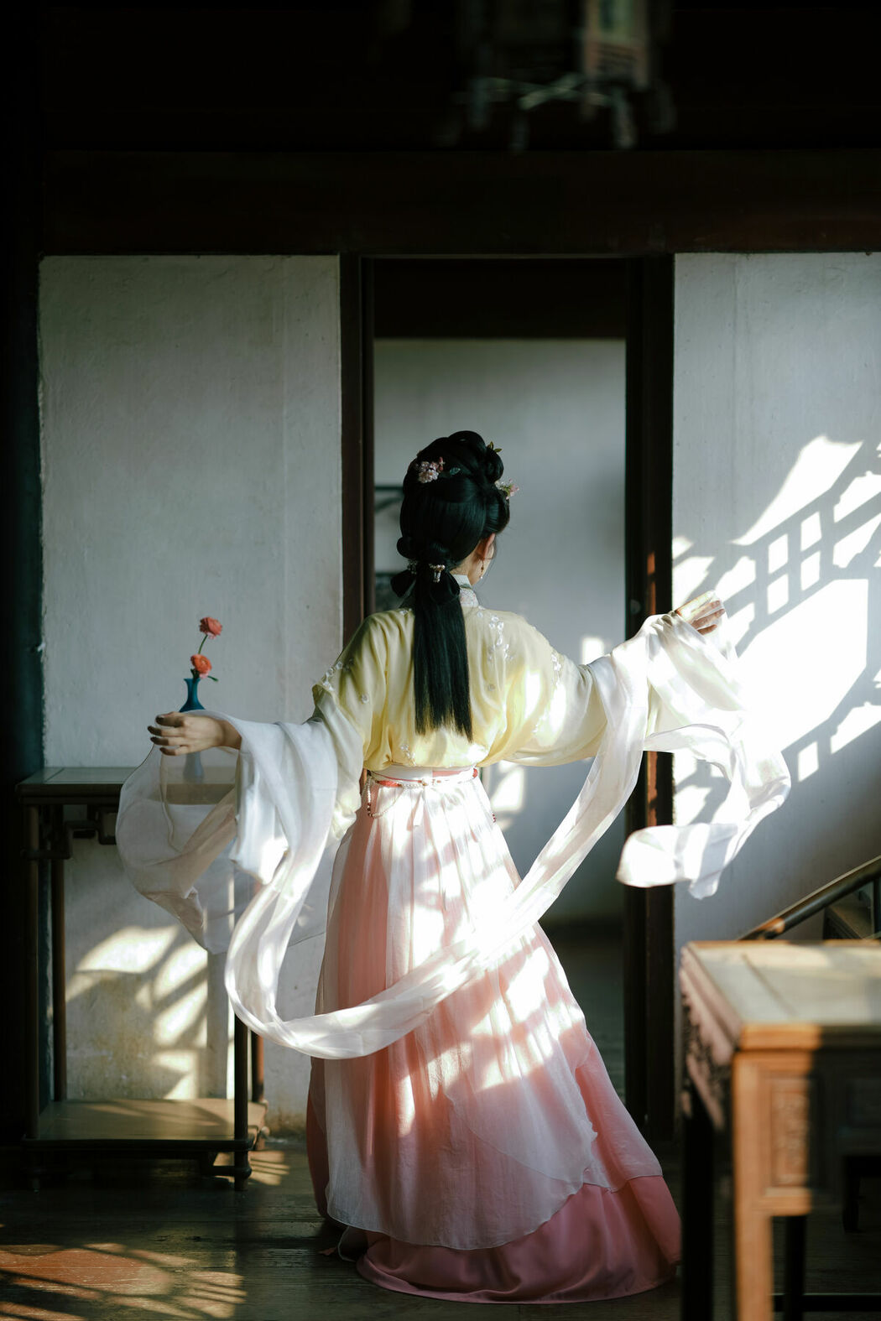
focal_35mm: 85
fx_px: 3120
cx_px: 440
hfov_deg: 16.1
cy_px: 660
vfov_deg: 23.9
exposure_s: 1/320
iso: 80
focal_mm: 85
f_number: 1.6
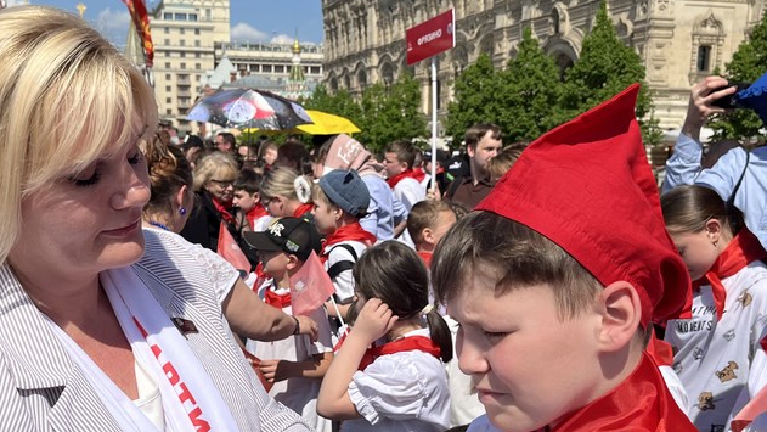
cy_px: 340
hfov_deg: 44.4
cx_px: 320
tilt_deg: -11.2
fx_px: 936
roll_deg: -0.3
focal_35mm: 46
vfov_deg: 25.6
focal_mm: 5.1
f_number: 1.6
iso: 50
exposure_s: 1/6897
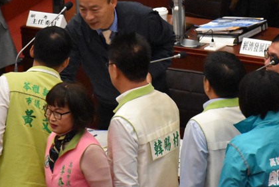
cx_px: 174
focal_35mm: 493
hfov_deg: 4.2
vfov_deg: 2.8
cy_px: 31
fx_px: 3825
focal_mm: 140
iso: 9000
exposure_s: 1/500
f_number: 5.6
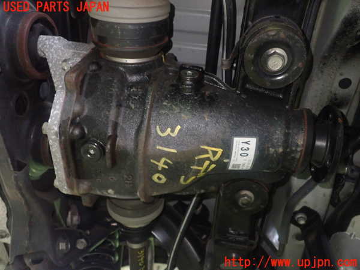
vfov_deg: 46.8
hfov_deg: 60.0
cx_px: 180
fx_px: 312
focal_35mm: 30
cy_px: 135
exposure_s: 1/25
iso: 800
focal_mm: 5.4
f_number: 2.3
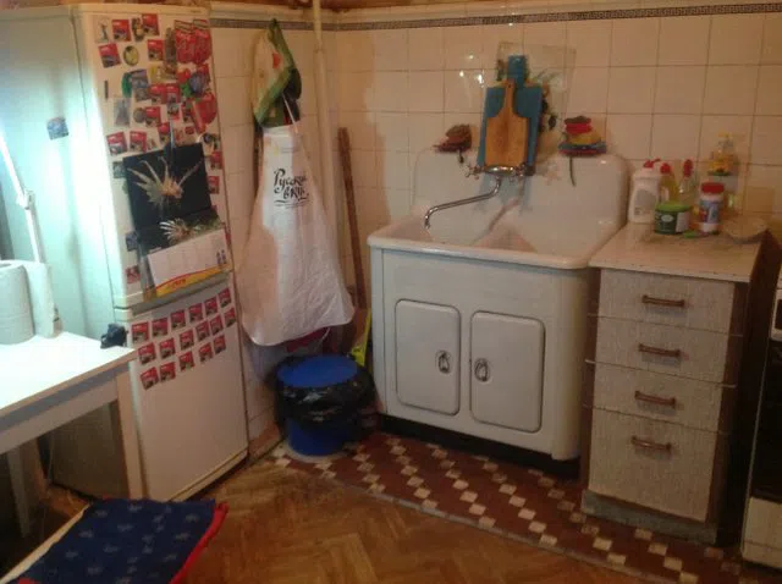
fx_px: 789
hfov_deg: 52.7
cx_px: 391
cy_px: 292
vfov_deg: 40.6
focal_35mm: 35
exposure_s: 1/15
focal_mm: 4.28
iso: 400
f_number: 2.4
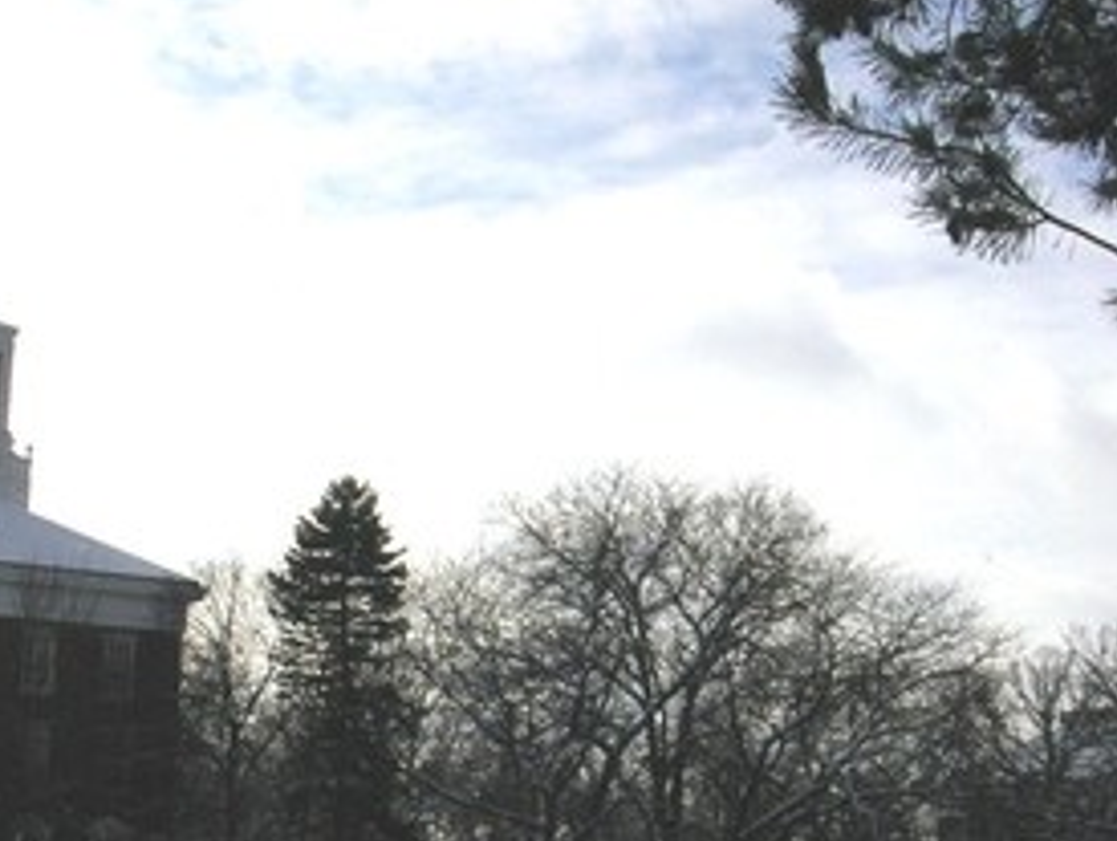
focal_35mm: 69
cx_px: 540
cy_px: 664
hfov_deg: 28.1
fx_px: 2229
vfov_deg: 21.1
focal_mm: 5.8
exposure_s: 1/1800
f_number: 5.6
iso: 50
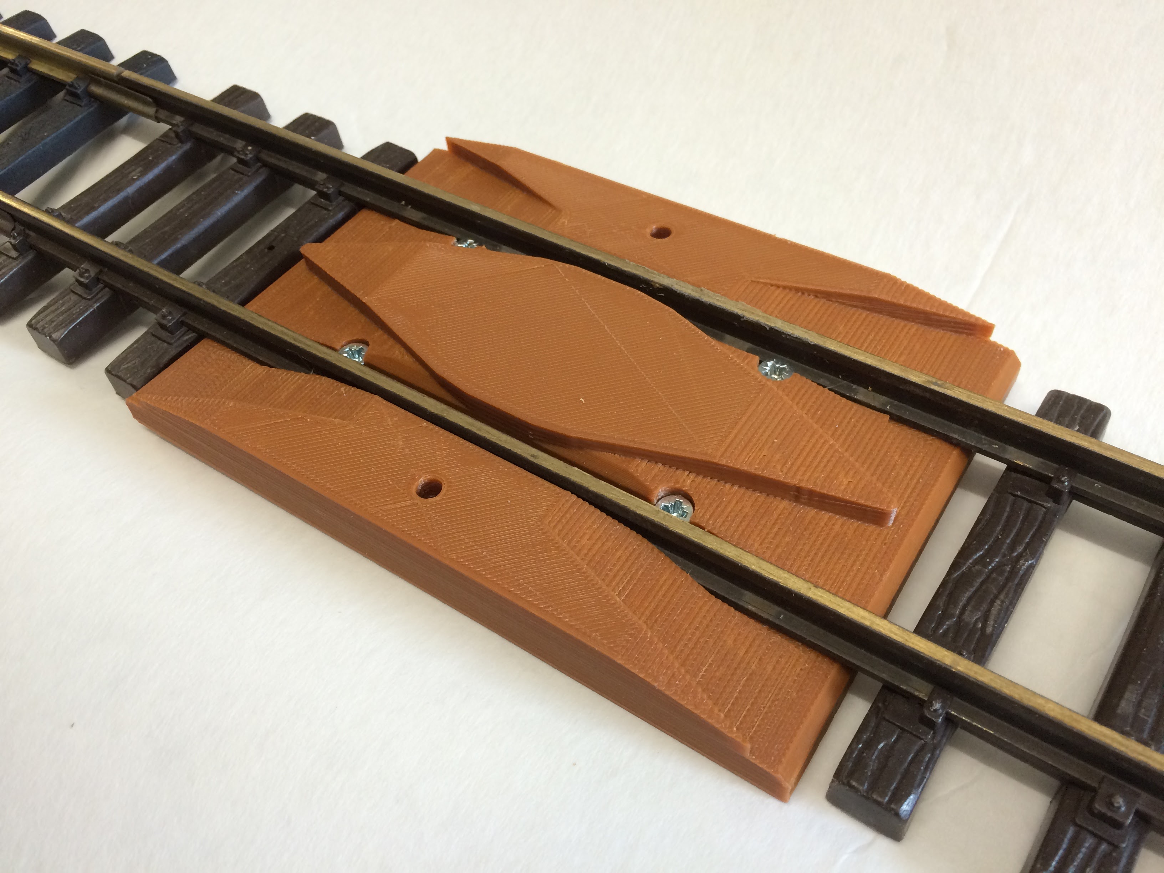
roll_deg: -0.9
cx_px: 582
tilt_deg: -39.6
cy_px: 436
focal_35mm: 29
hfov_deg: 61.7
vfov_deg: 48.2
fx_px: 975
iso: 64
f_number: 2.2
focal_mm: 4.15
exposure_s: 1/33
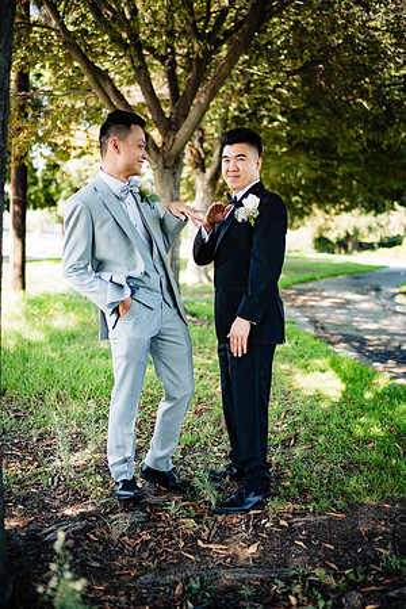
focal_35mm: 35
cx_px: 203
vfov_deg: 54.4
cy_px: 304
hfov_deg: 37.9
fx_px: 592
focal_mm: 35
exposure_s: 1/320
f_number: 1.6
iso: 100
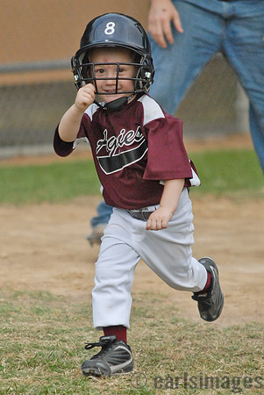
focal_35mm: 278
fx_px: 3045
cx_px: 132
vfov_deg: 7.4
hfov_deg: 5.0
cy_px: 198
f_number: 2.8
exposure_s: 1/6000
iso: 1000
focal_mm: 185
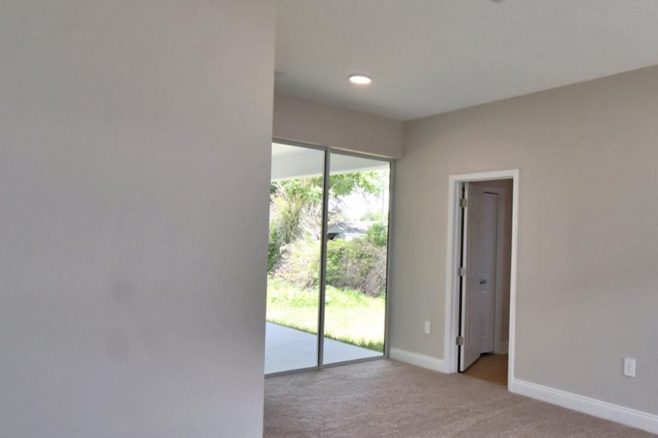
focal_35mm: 28
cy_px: 239
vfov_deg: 46.3
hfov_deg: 62.1
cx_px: 486
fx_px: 512
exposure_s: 1/160
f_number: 4.5
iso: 200
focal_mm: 10
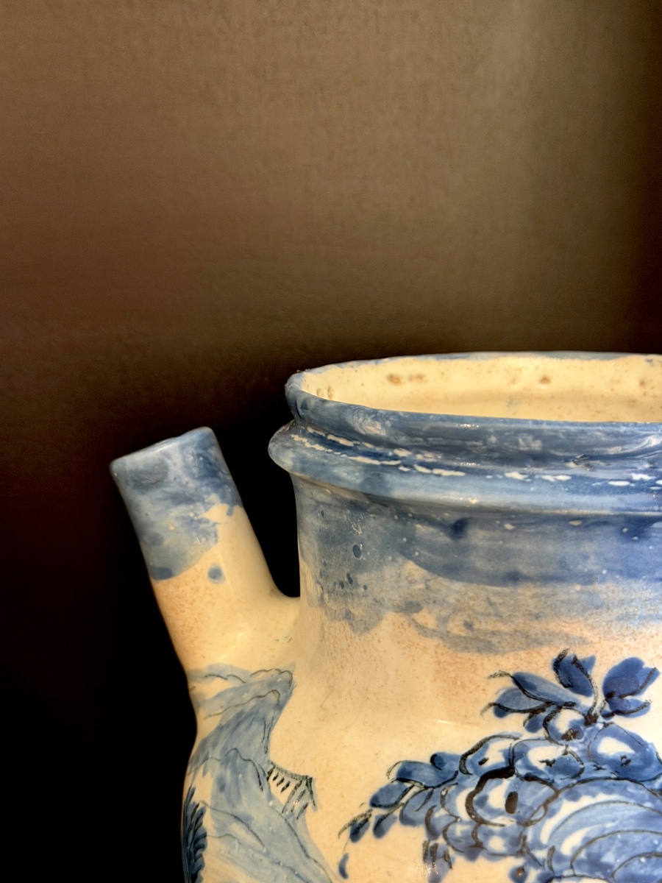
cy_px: 442
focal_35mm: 48
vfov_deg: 39.7
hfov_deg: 30.3
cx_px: 331
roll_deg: -2.6
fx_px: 1224
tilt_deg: -9.4
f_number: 1.78
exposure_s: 1/33
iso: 400
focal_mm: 6.76
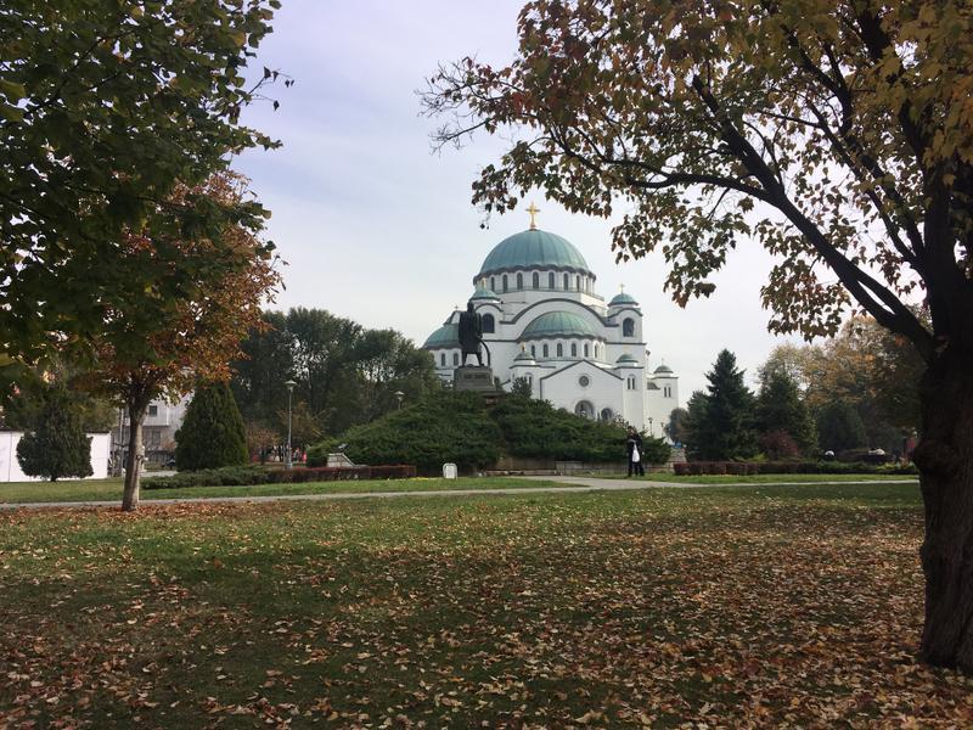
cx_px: 486
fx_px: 815
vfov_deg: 48.2
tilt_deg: +6.4
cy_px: 365
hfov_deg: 61.7
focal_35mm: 29
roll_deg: +0.3
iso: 25
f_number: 2.2
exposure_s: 1/1972
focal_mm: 4.15
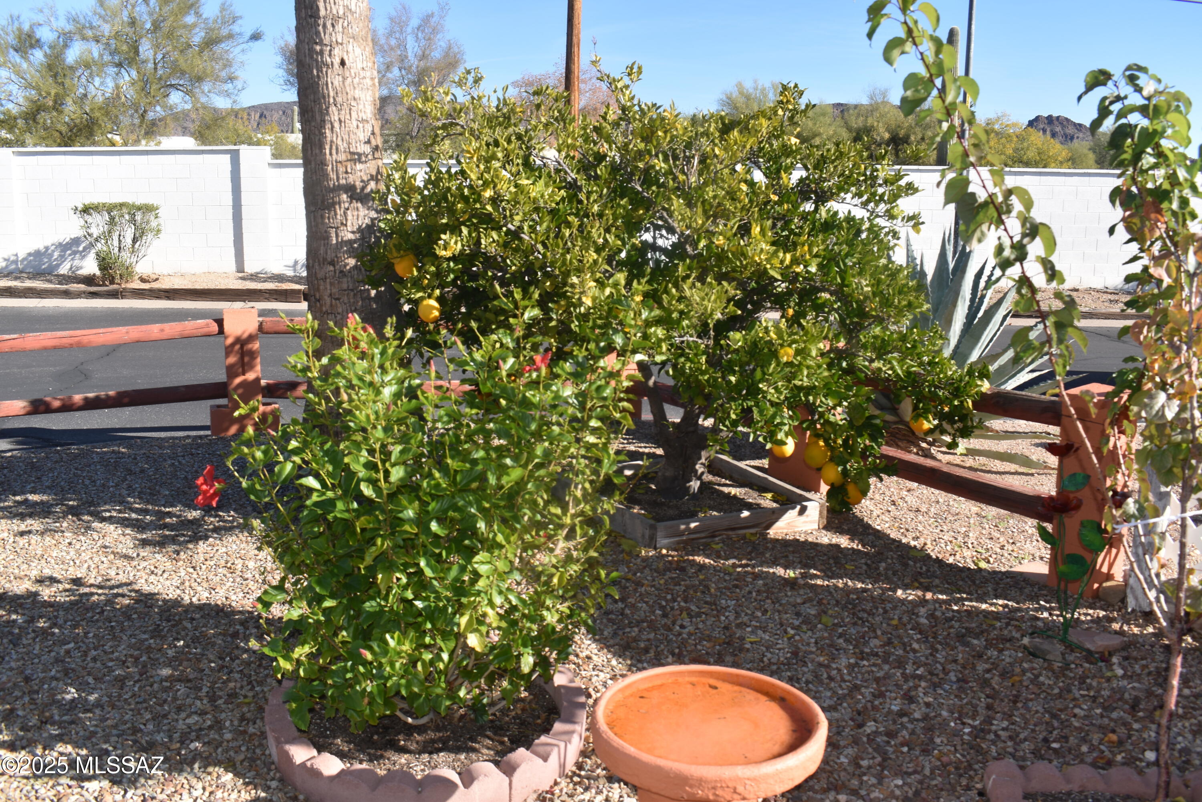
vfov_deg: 41.7
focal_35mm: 32
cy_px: 401
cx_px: 601
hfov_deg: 59.5
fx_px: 1052
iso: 100
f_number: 9
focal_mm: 21
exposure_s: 1/200
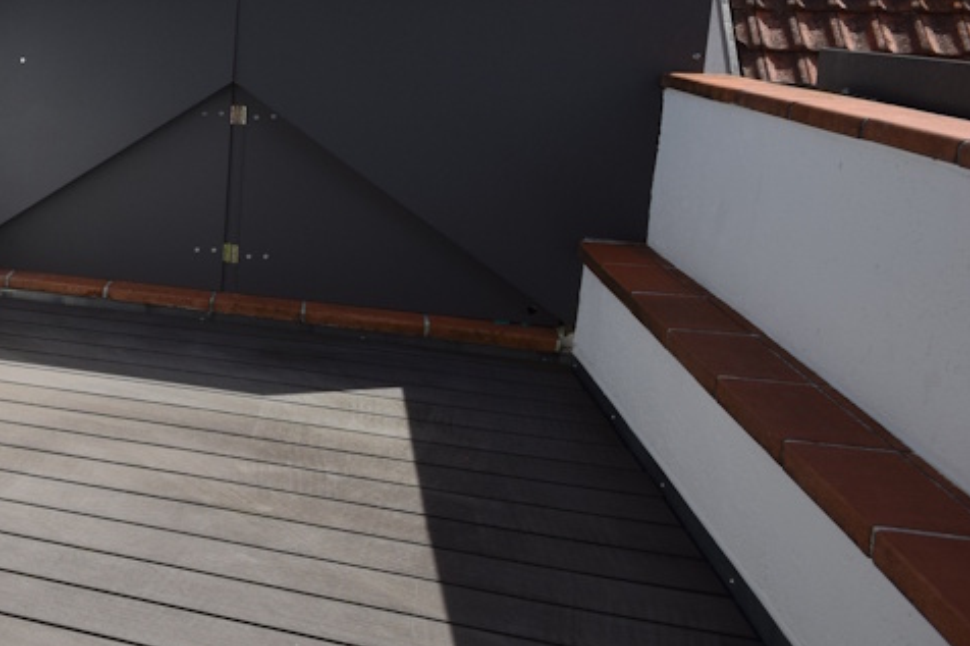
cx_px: -263
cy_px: 150
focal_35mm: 43
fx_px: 1167
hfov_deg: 33.9
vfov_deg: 30.4
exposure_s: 1/400
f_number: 10
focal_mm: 11
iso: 200
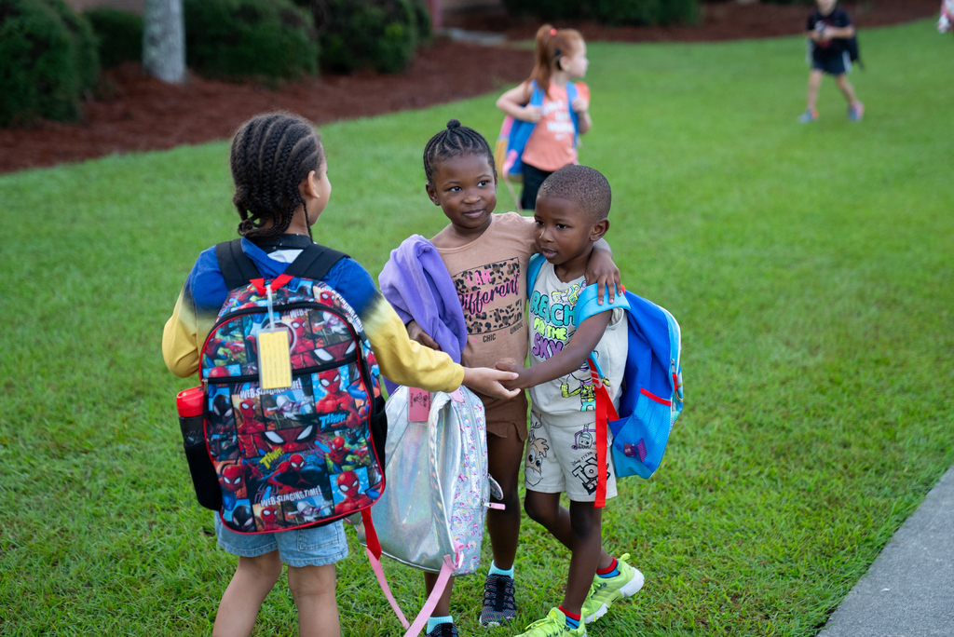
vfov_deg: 19.5
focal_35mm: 70
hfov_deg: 28.8
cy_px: 318
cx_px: 477
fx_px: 1856
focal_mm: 70
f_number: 2.8
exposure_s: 1/250
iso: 400
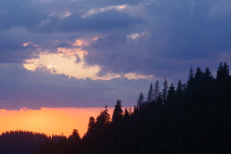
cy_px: 116
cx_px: 58
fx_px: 956
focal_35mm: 149
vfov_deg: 9.2
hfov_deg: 13.7
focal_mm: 55
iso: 800
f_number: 9
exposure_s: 1/160
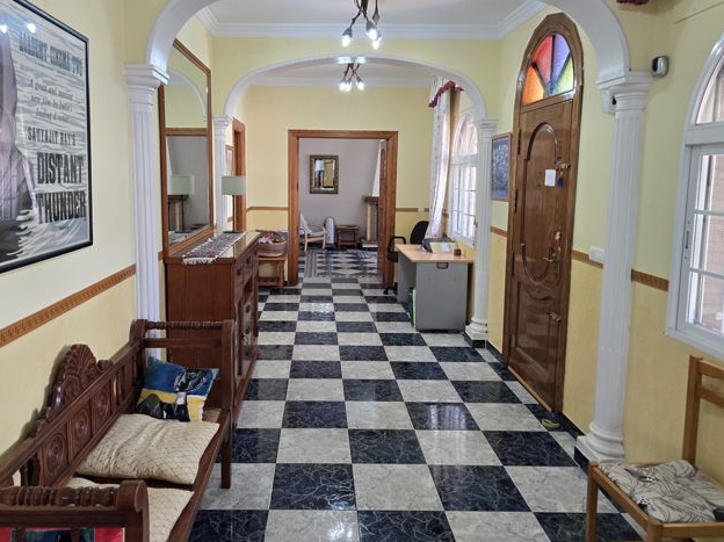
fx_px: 543
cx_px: 323
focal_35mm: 26
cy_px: 244
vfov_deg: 52.9
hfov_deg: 67.2
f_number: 1.7
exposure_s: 1/100
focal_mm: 6.3
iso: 160
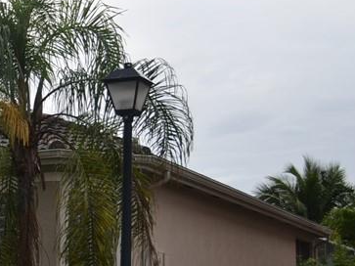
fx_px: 974
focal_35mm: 95
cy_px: 183
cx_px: -148
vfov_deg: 15.5
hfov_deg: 18.7
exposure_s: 1/200
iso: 100
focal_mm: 22
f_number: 4
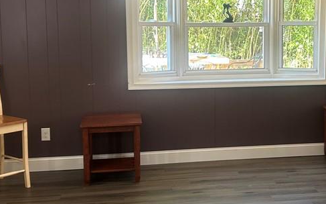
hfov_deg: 34.4
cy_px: 68
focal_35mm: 58
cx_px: 242
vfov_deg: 22.3
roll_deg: +0.6
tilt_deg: -5.7
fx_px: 515
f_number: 1.5
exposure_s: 1/60
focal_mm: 5.7
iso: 80
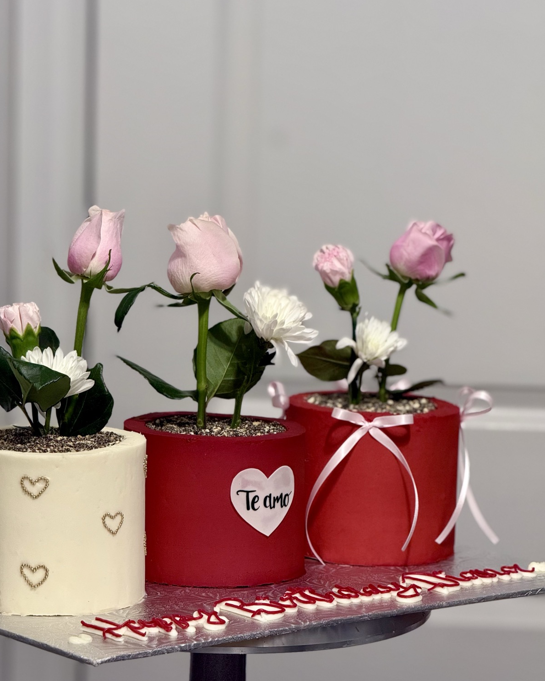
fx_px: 2540
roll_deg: -1.6
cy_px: 348
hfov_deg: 12.2
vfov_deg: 15.3
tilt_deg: -8.0
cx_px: 272
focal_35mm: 126
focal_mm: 15.66
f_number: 2.8
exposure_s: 1/60
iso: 200
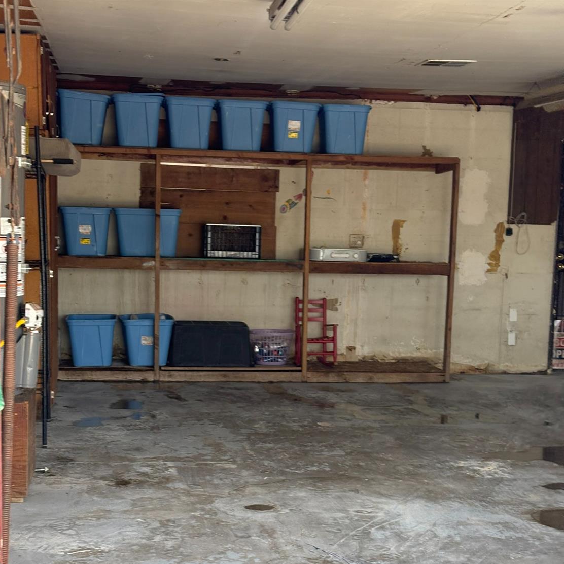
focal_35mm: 62
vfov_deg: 27.5
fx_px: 1143
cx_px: 281
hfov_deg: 27.7
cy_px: 378
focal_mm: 5.96
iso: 80
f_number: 1.6
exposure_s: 1/242
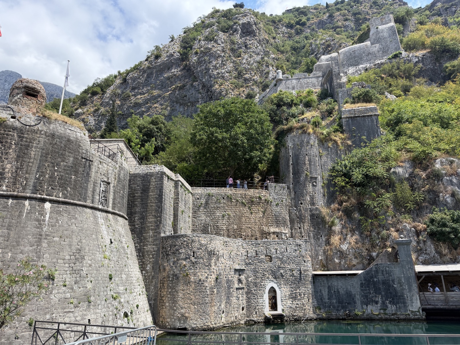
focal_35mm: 24
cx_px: 230
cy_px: 172
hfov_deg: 71.6
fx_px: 319
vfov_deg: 56.8
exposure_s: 1/3425
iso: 100
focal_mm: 6.76
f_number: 1.78
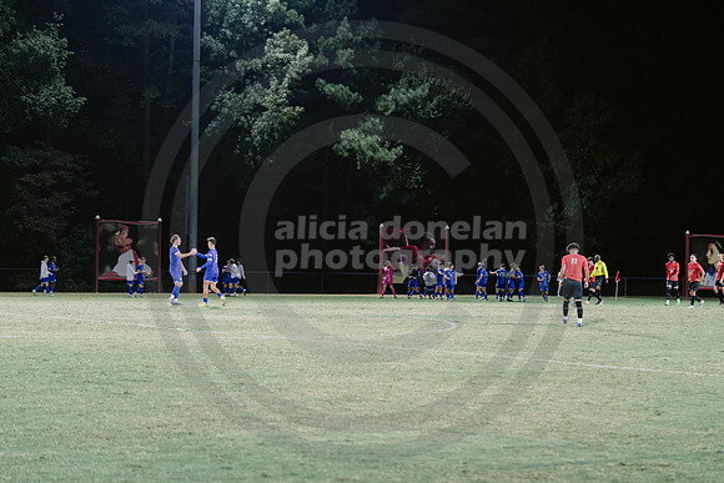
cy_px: 242
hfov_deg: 22.6
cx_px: 362
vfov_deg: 15.2
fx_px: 1810
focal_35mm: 90
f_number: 3.5
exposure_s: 1/160
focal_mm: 90
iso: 2000
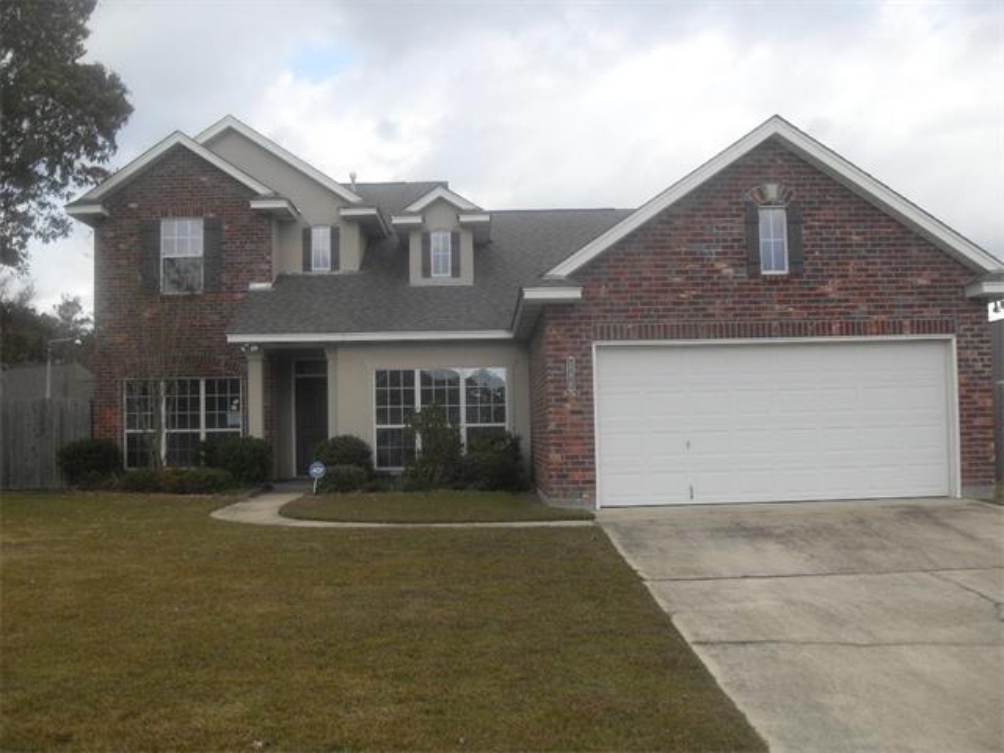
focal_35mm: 37
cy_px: 376
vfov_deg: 38.7
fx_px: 1073
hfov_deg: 50.1
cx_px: 502
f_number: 8.9
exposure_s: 1/60
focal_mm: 6.3
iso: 80
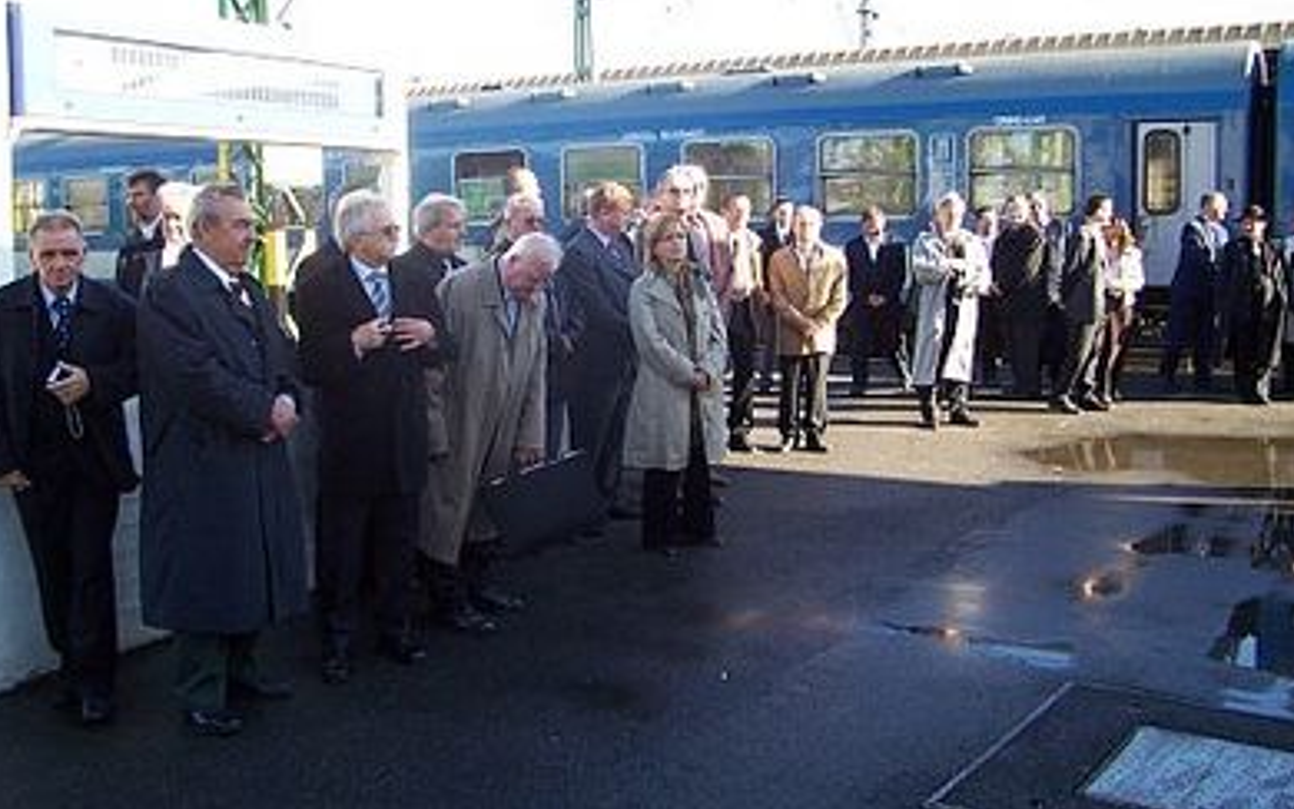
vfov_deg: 34.4
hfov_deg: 52.7
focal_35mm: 37
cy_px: 358
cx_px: 640
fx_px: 1305
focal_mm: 5.6
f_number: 2.7
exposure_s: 1/250
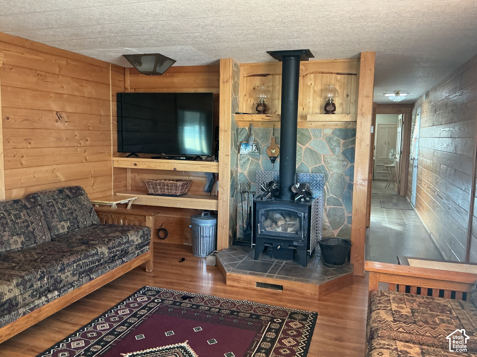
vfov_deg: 48.2
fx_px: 400
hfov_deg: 61.7
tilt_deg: -7.5
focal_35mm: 29
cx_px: 238
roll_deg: -1.3
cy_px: 178
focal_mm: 3
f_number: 1.8
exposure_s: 1/60
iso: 160
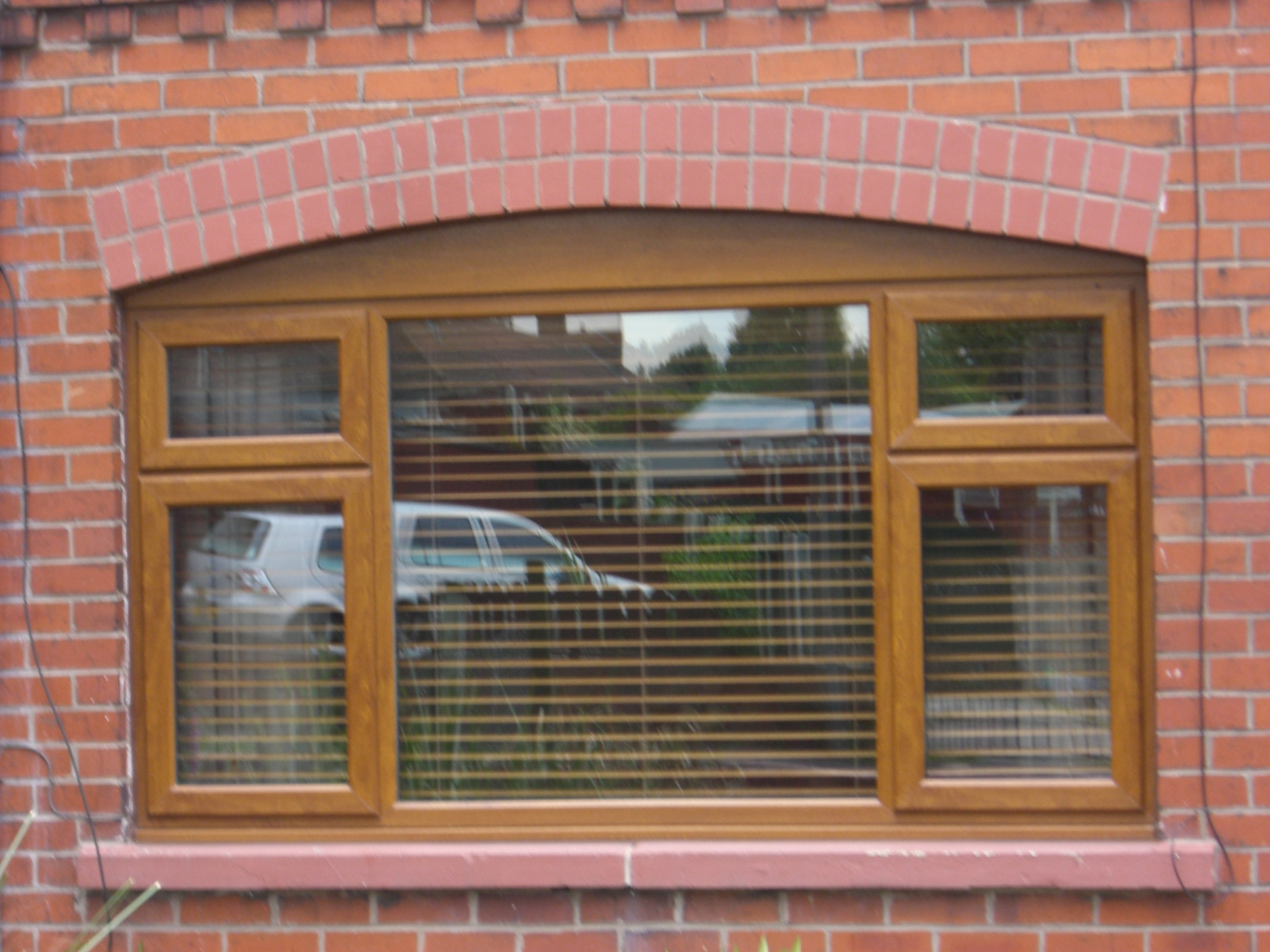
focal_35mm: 114
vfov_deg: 13.0
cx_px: 635
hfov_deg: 17.3
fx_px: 4182
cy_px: 476
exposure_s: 1/100
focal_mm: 18.6
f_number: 5.2
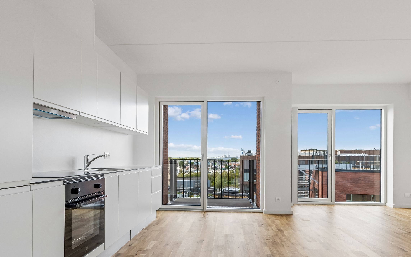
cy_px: 167
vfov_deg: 50.3
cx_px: 206
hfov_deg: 74.8
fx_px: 269
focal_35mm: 24
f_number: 13
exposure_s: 1/30
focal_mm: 18
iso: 400
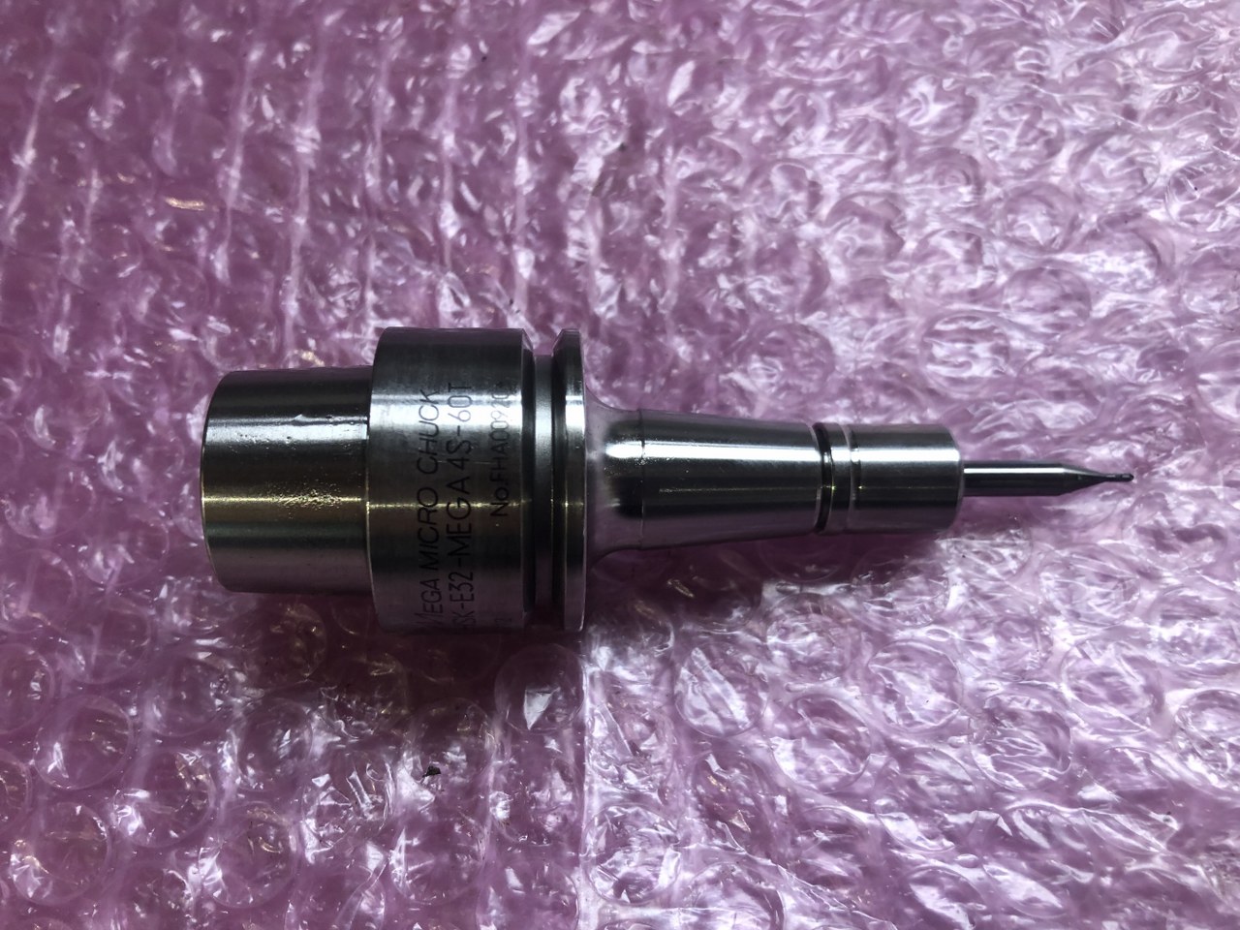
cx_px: 620
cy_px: 465
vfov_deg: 49.7
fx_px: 1003
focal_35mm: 28
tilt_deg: -65.3
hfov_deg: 63.4
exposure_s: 1/24
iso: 40
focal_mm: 3.99
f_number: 1.8
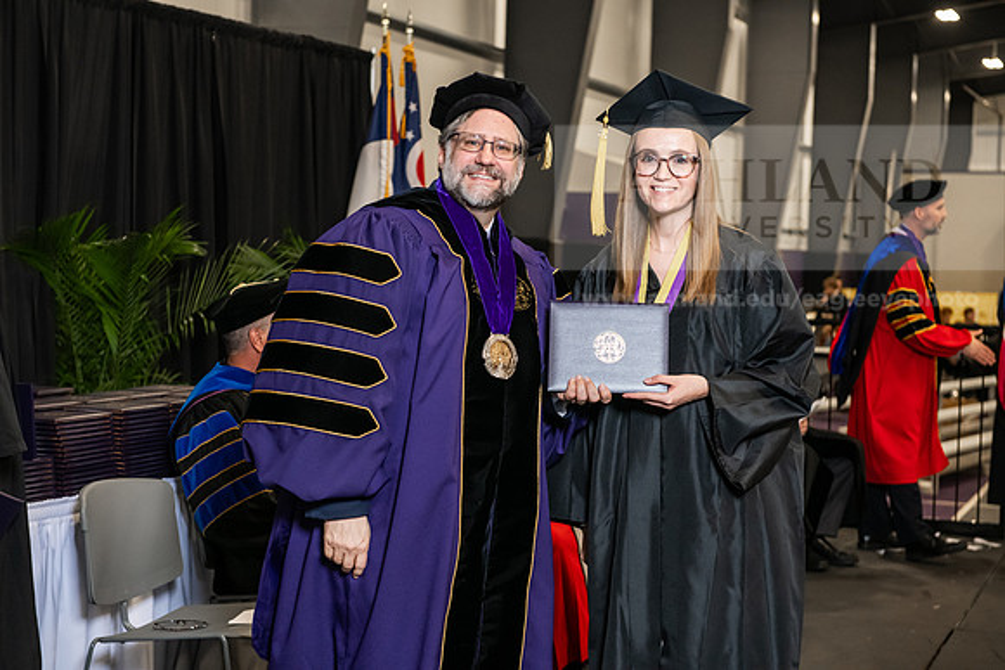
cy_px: 335
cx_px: 502
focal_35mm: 70
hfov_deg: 28.8
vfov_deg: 19.5
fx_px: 1955
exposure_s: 1/200
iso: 2500
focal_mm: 70
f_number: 5
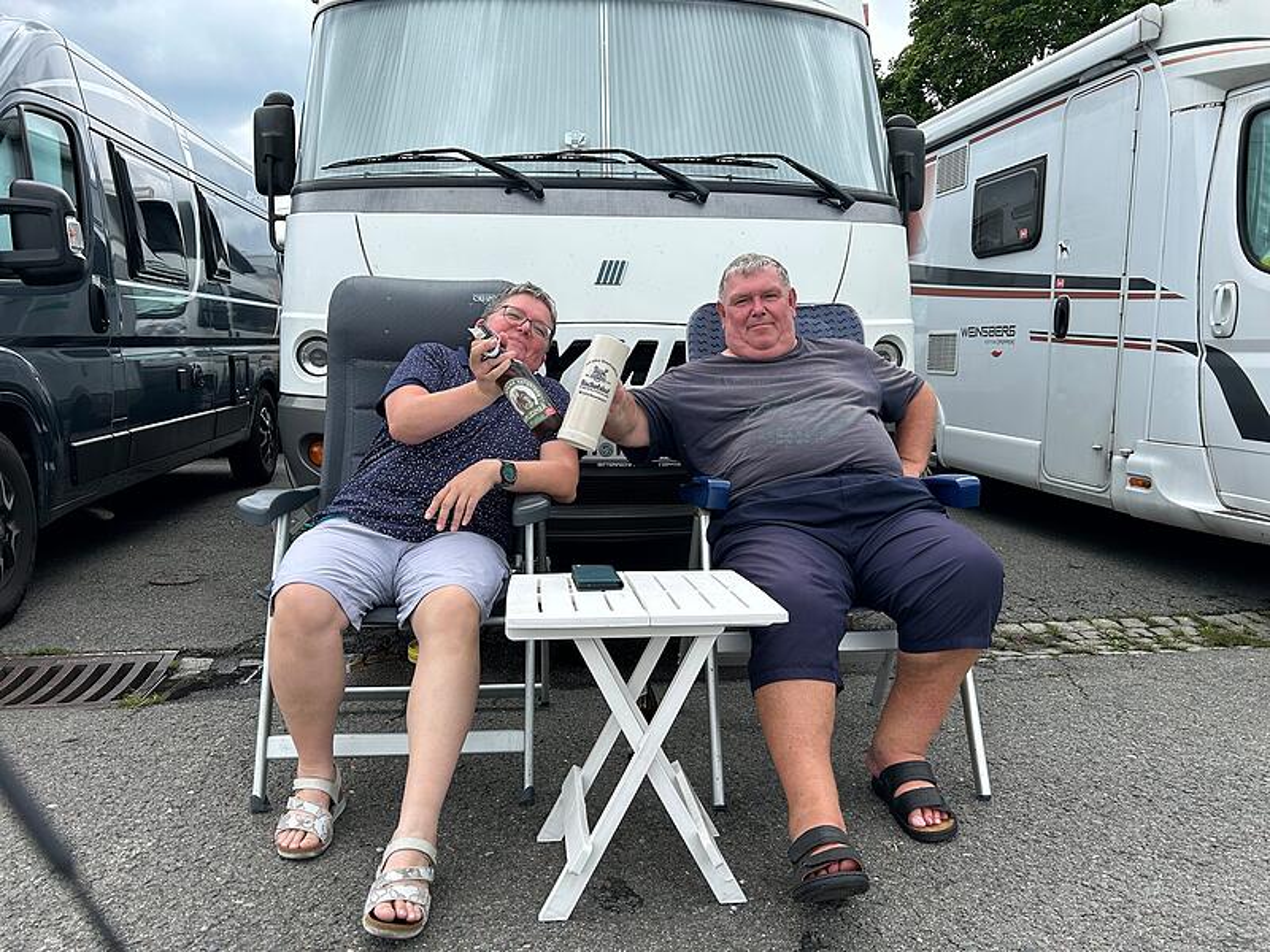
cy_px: 476
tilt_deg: -3.6
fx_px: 954
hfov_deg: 67.3
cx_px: 635
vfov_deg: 53.1
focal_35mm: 26
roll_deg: -1.5
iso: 50
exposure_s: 1/1838
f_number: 1.5
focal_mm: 5.7
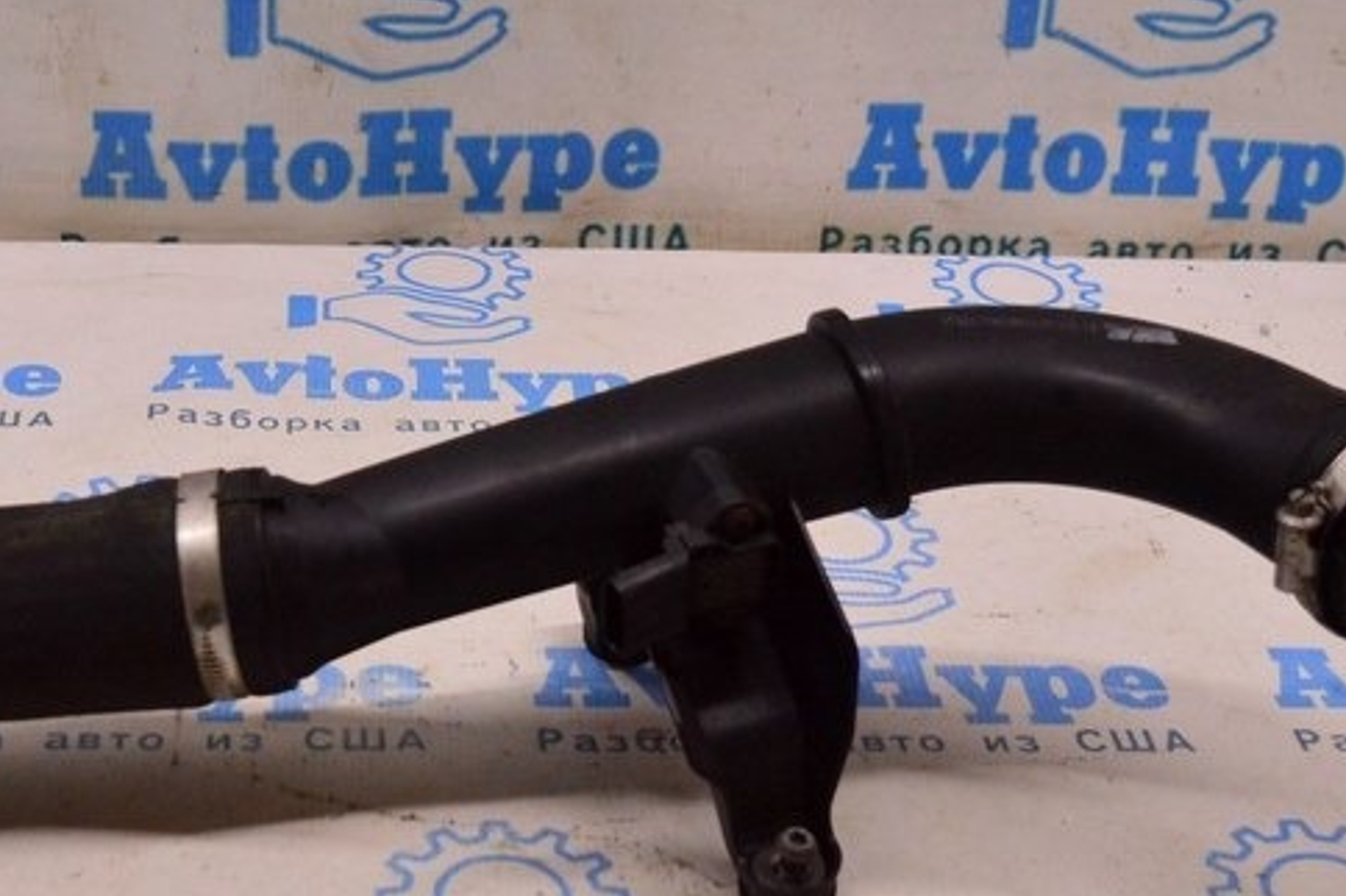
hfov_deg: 27.6
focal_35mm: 73
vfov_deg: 18.6
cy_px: 444
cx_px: 503
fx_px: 2730
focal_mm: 23
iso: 1600
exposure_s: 1/400
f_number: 4
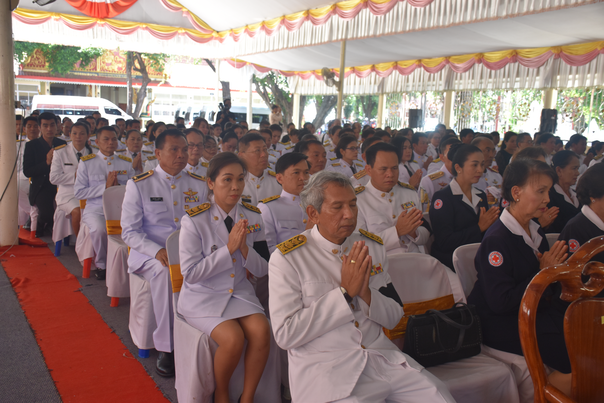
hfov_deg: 49.6
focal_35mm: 39
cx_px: 302
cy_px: 202
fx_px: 654
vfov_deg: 34.2
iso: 400
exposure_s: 1/80
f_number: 4.5
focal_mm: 26
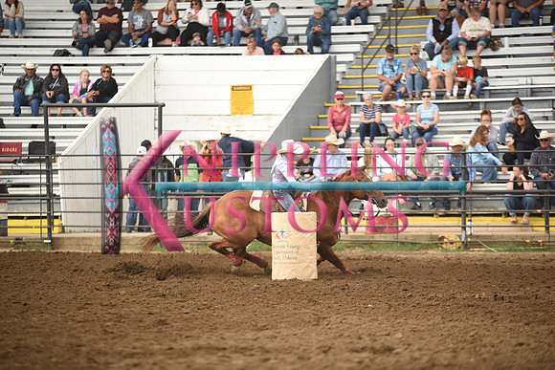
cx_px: 278
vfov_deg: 6.9
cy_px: 185
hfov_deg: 10.3
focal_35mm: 200
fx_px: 3084
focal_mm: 200
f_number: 2.8
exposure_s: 1/4000
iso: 800
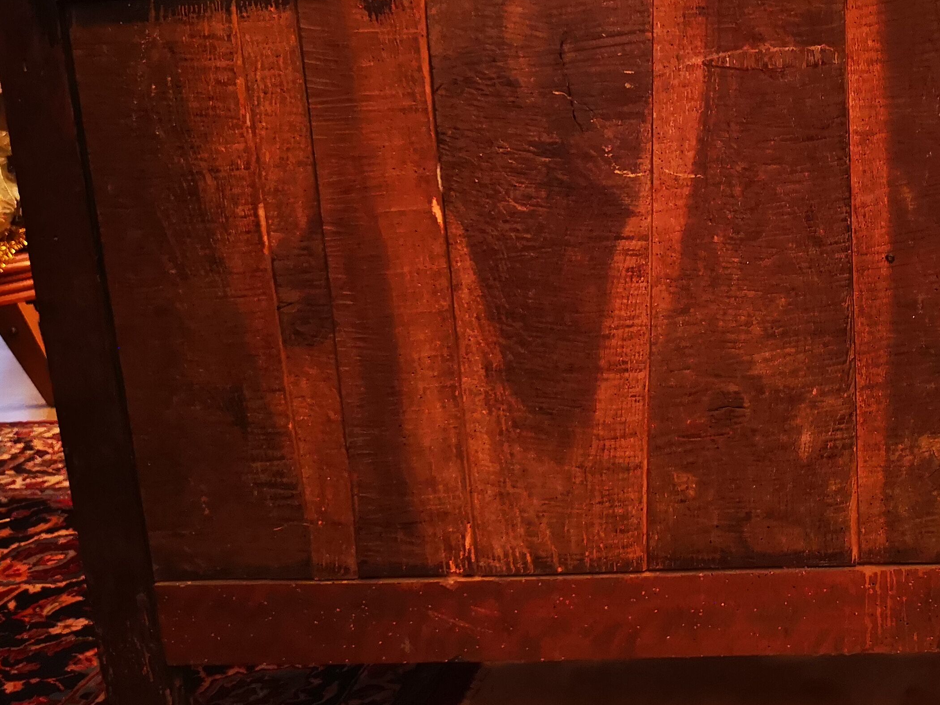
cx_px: 739
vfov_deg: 30.8
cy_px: 272
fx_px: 1276
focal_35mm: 47
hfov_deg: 39.0
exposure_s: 1/20
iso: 640
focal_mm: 5.58
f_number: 1.8
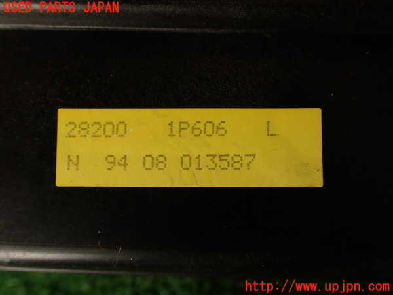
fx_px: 341
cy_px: 148
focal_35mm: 30
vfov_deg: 46.8
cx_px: 196
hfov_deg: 60.0
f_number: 3.2
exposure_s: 1/100
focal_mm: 5.4
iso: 100
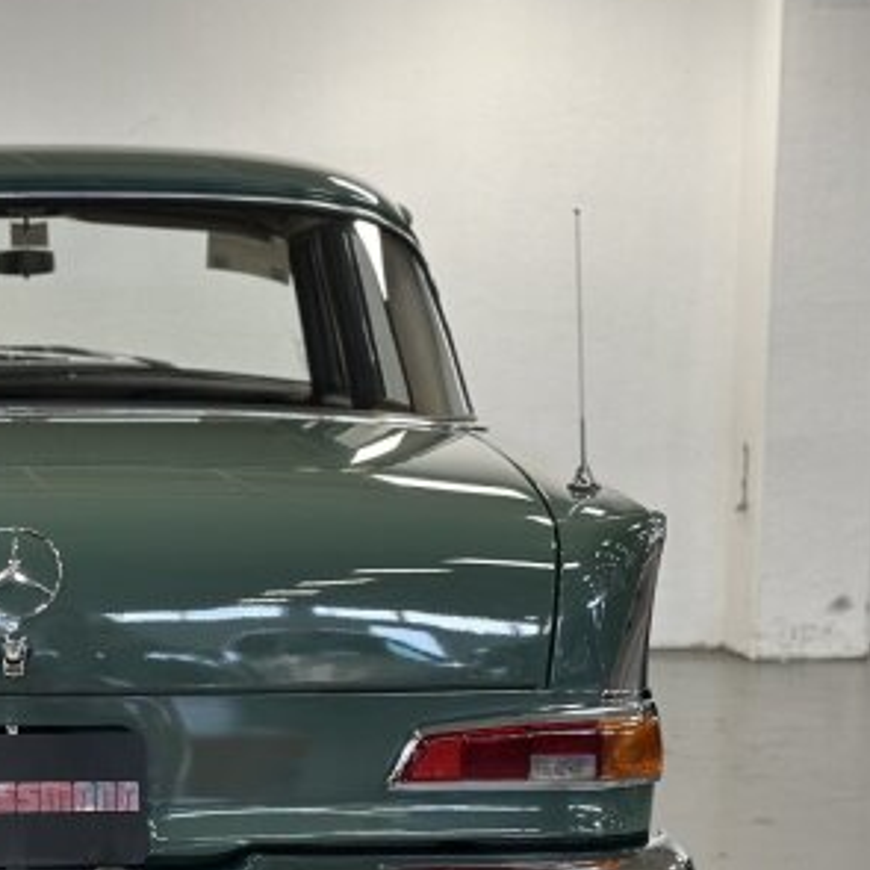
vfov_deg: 18.7
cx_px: 53
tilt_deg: -8.2
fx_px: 2616
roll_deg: +0.0
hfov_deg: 18.5
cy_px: 664
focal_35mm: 92
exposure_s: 1/68
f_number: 1.78
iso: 125
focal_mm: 6.86
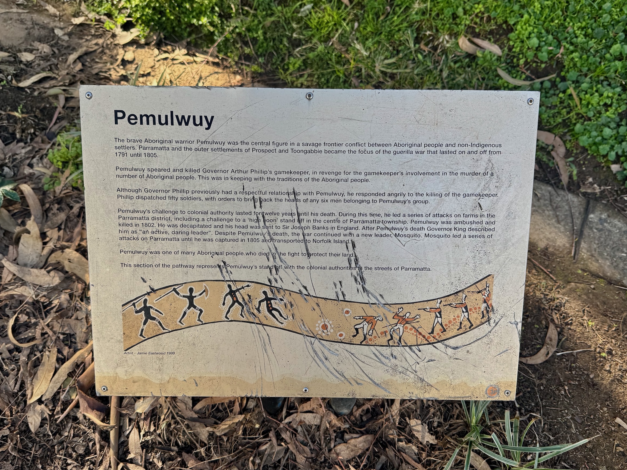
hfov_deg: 67.3
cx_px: 308
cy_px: 223
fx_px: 471
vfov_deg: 53.0
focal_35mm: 26
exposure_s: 1/739
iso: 80
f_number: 1.78
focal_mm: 6.76
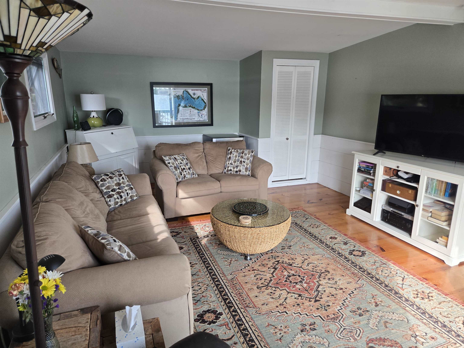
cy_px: 174
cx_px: 232
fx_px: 308
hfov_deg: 73.9
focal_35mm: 23
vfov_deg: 58.9
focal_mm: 5.4
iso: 100
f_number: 1.8
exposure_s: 1/180
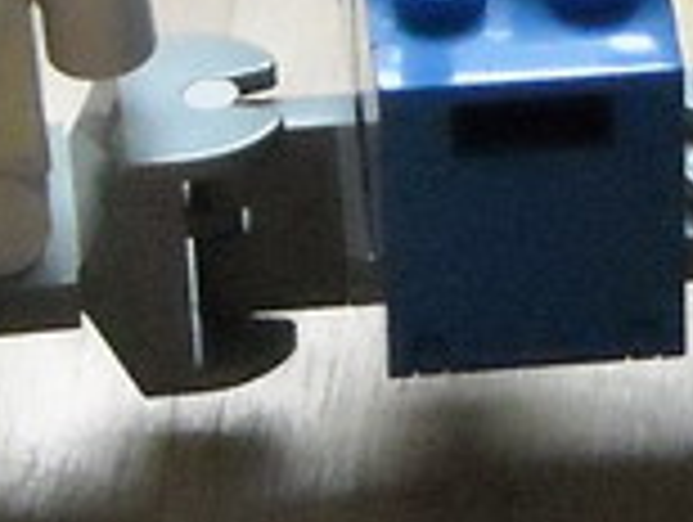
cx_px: 774
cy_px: 61
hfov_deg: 6.9
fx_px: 5735
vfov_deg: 5.2
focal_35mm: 286
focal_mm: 7.92
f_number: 3.2
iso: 766
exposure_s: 1/209
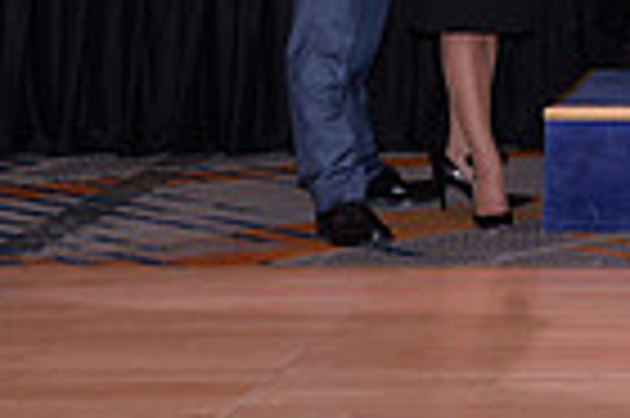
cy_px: -236
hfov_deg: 9.9
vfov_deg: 7.0
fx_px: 3339
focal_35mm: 191
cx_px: 1292
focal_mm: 46
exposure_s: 1/250
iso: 1600
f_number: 5.6
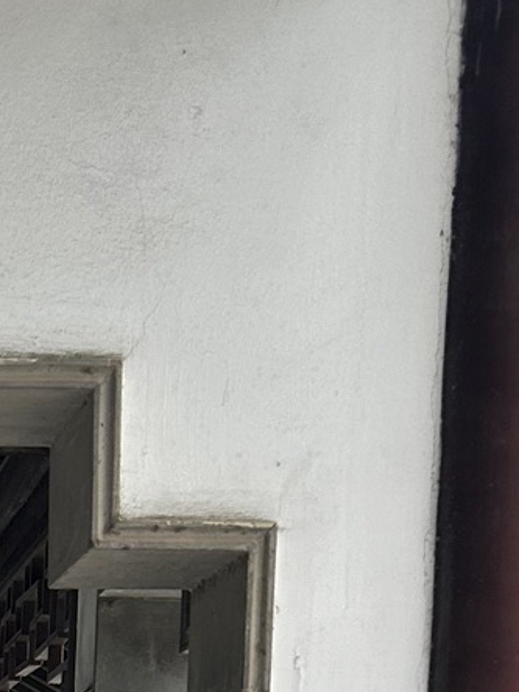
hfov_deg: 12.0
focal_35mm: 117
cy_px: 1124
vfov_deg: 15.2
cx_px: -276
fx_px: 2339
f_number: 1.5
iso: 50
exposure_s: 1/723
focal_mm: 5.7
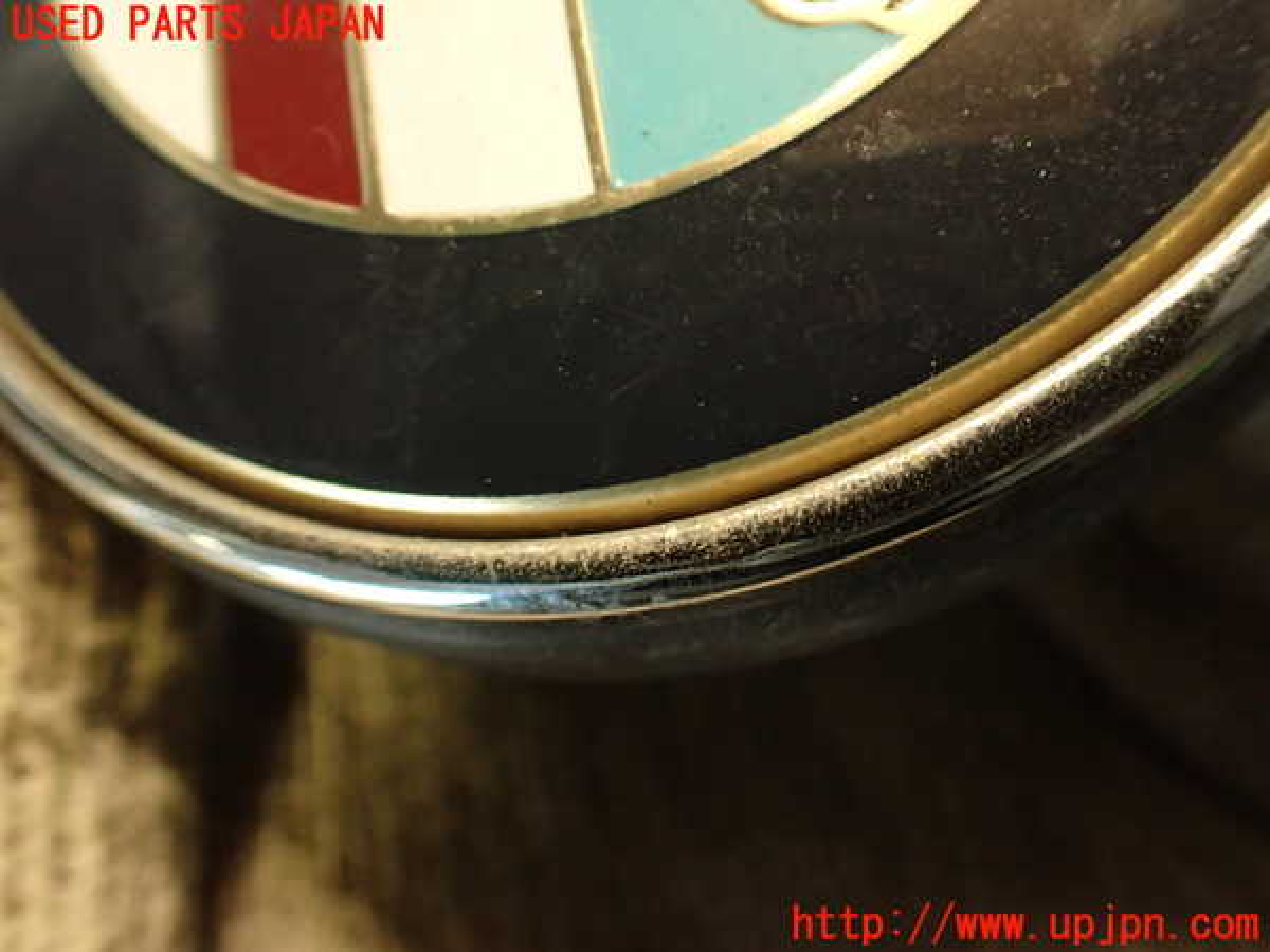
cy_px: 476
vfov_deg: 44.2
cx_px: 635
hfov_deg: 56.8
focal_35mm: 32
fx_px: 1174
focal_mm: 5.79
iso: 640
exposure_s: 1/30
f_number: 2.4
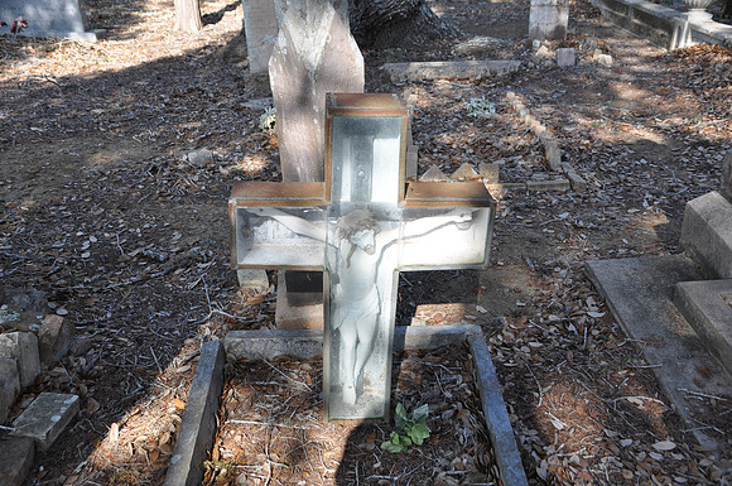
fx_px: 792
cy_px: 243
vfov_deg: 34.1
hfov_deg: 49.6
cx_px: 366
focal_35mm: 39
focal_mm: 26
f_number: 5.6
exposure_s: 1/125
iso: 200
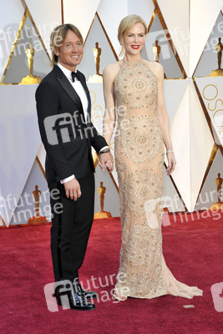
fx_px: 631
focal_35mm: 68
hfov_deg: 20.0
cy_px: 167
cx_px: 112
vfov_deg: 29.6
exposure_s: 1/250
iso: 1000
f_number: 6.3
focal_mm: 68
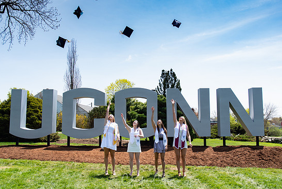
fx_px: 298
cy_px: 91
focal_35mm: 38
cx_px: 146
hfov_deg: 50.6
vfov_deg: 35.1
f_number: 5.6
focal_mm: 24
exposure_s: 1/250
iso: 100
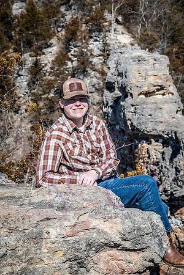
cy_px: 138
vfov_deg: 16.4
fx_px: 958
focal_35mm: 125
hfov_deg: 11.0
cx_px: 92
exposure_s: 1/1000
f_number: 16
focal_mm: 125
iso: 800
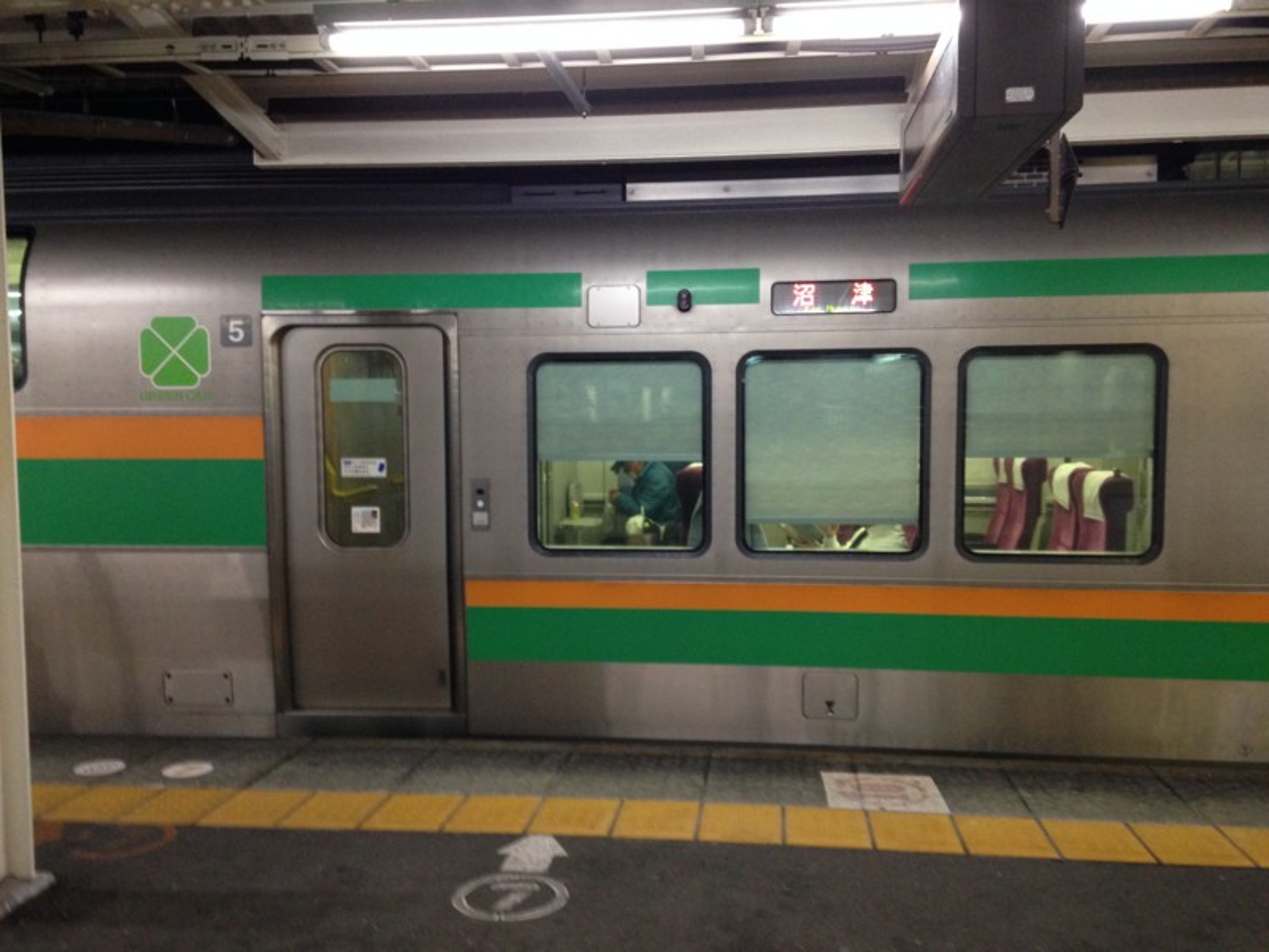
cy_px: 476
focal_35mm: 33
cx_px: 634
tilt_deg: -4.6
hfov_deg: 55.4
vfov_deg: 42.9
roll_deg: +1.4
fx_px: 1210
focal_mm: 4.12
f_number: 2.4
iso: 250
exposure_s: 1/20
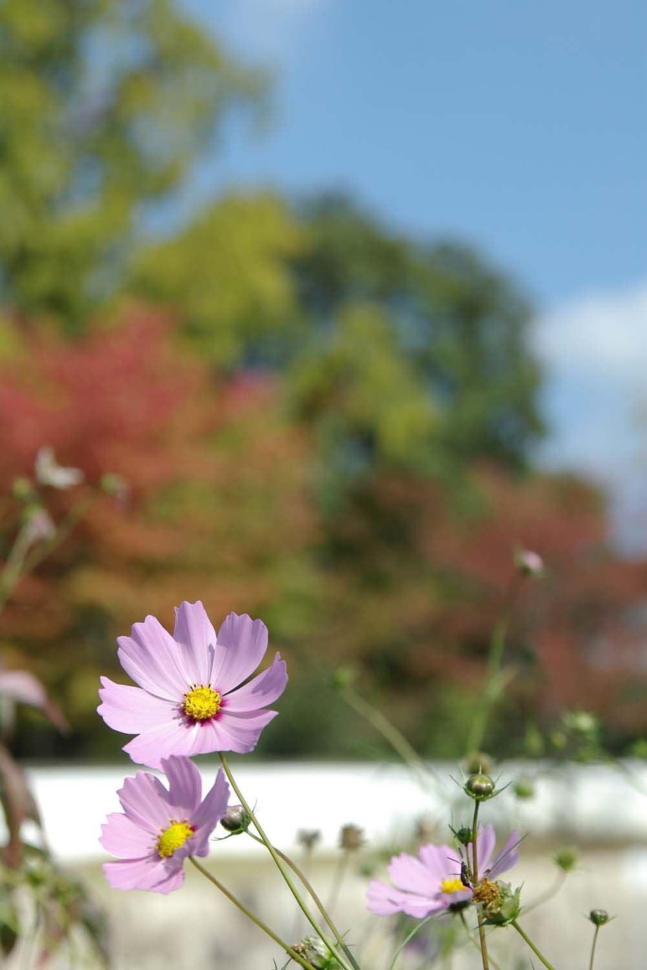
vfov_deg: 24.6
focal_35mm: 82
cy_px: 485
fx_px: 2222
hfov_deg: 16.6
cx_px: 324
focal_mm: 55
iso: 200
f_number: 4
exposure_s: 1/1000
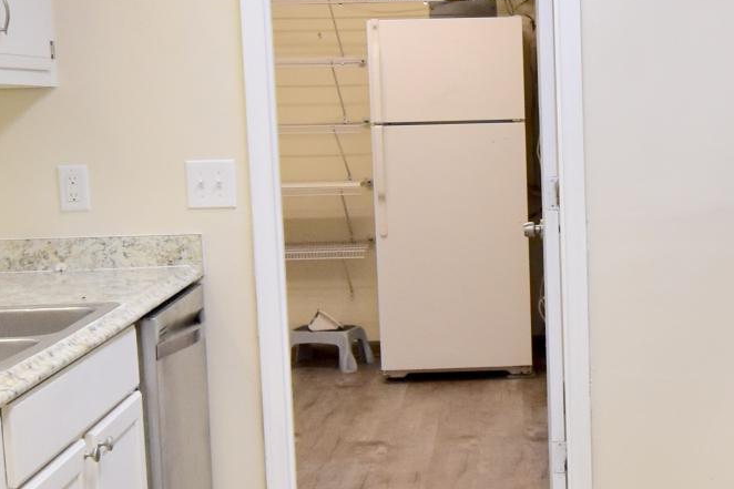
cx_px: 579
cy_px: 285
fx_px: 1386
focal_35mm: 68
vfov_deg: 20.0
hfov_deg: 29.1
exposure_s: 1/100
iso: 400
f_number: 5
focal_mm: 10
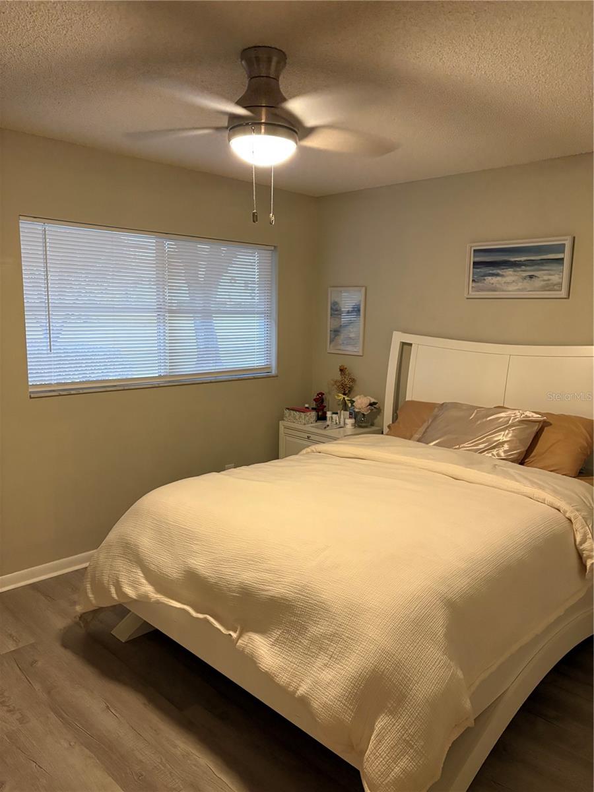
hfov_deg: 53.1
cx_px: 297
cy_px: 396
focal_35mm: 26
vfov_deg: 67.3
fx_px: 595
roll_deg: -1.5
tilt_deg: -7.9
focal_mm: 5.96
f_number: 1.6
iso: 320
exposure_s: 1/60
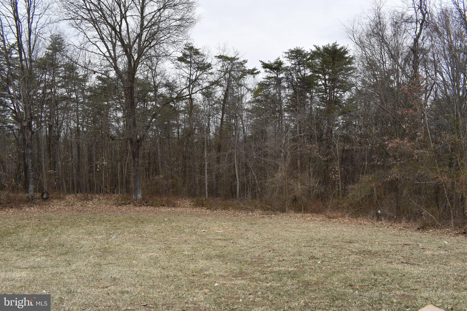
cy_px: 156
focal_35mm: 27
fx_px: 350
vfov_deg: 47.9
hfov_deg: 67.4
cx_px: 234
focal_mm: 18
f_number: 9
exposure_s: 1/320
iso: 200
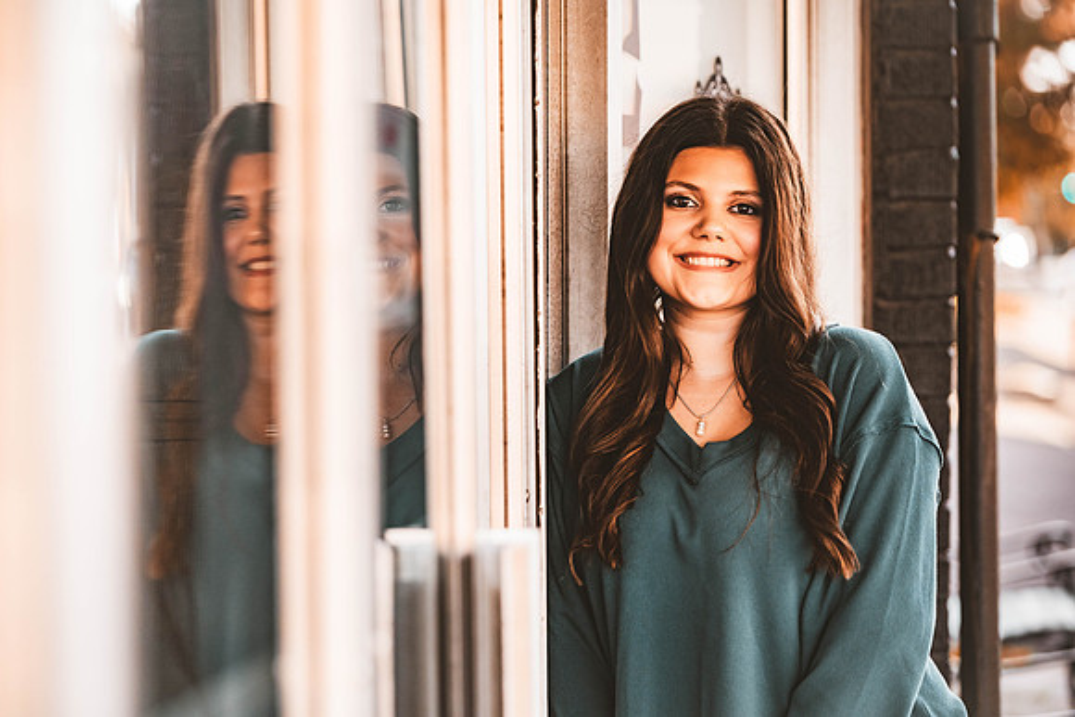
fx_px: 3702
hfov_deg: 16.5
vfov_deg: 11.1
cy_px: 368
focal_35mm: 124
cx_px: 478
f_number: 2.8
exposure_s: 1/1600
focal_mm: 110
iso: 1600
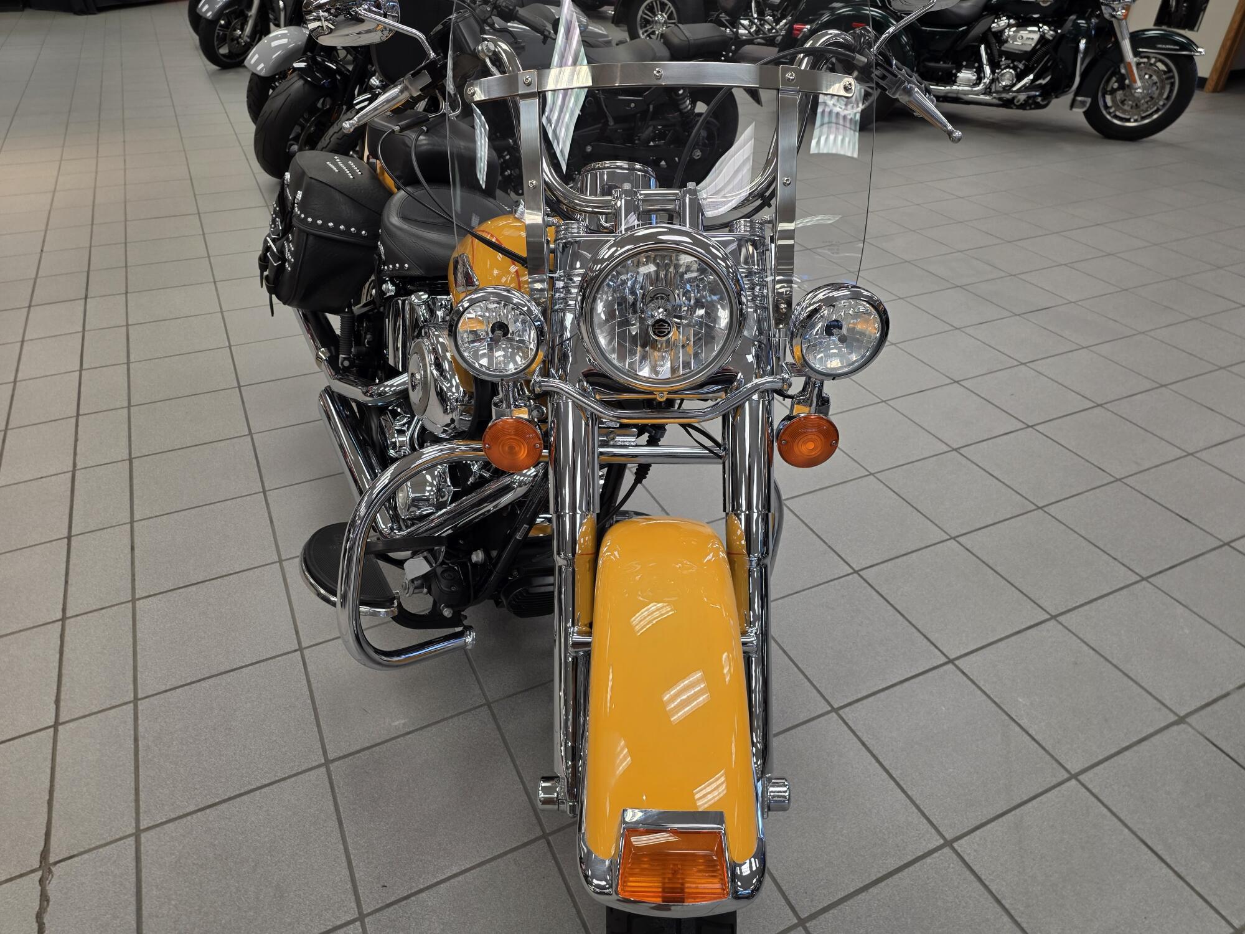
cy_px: 467
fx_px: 827
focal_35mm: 23
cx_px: 622
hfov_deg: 73.9
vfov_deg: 58.9
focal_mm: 6.25
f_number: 1.7
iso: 100
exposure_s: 1/120
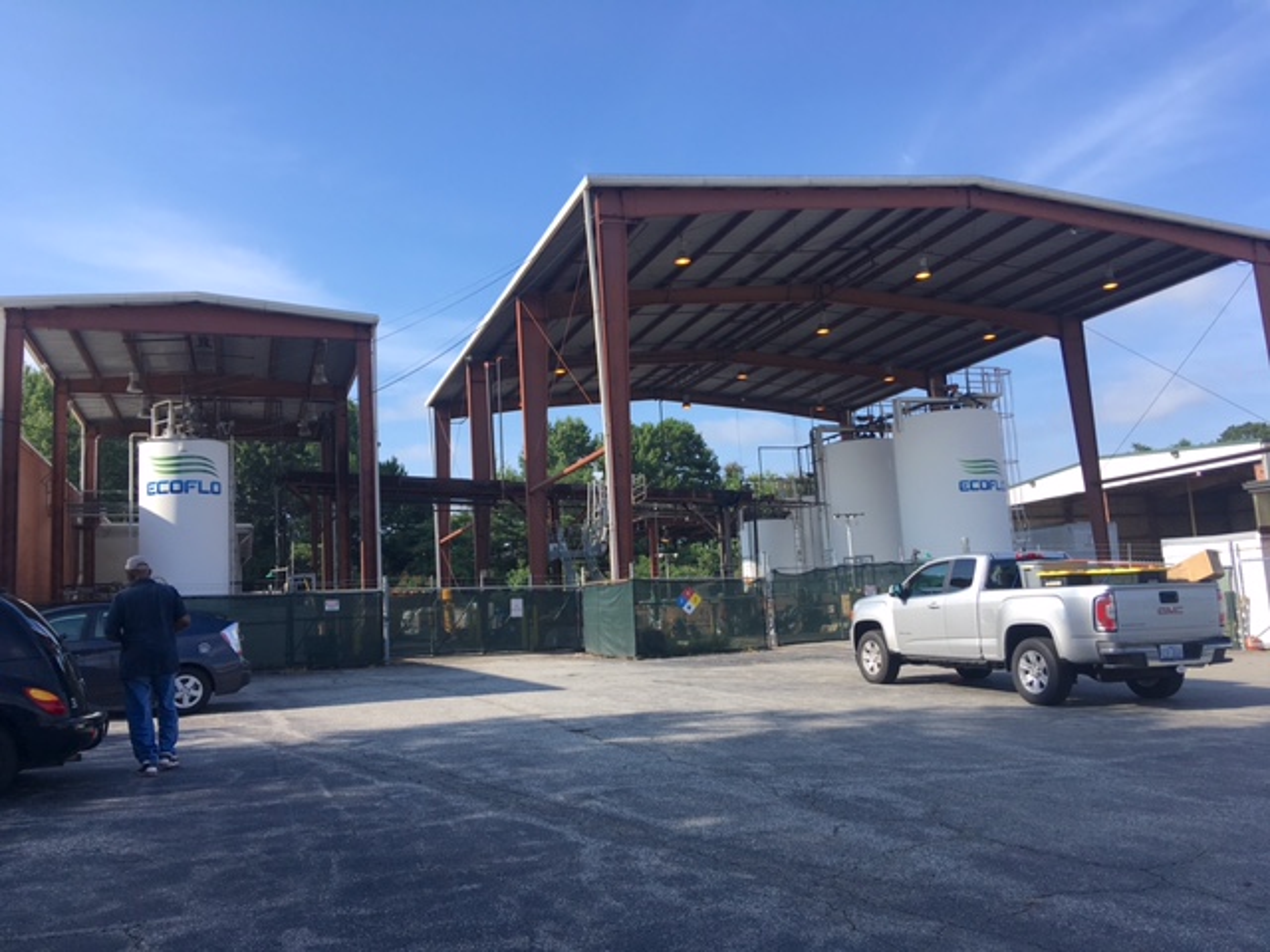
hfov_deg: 61.7
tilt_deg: +7.0
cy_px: 476
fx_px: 1064
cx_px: 635
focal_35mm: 29
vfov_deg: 48.2
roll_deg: +2.8
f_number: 2.2
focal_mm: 4.15
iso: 25
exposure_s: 1/864
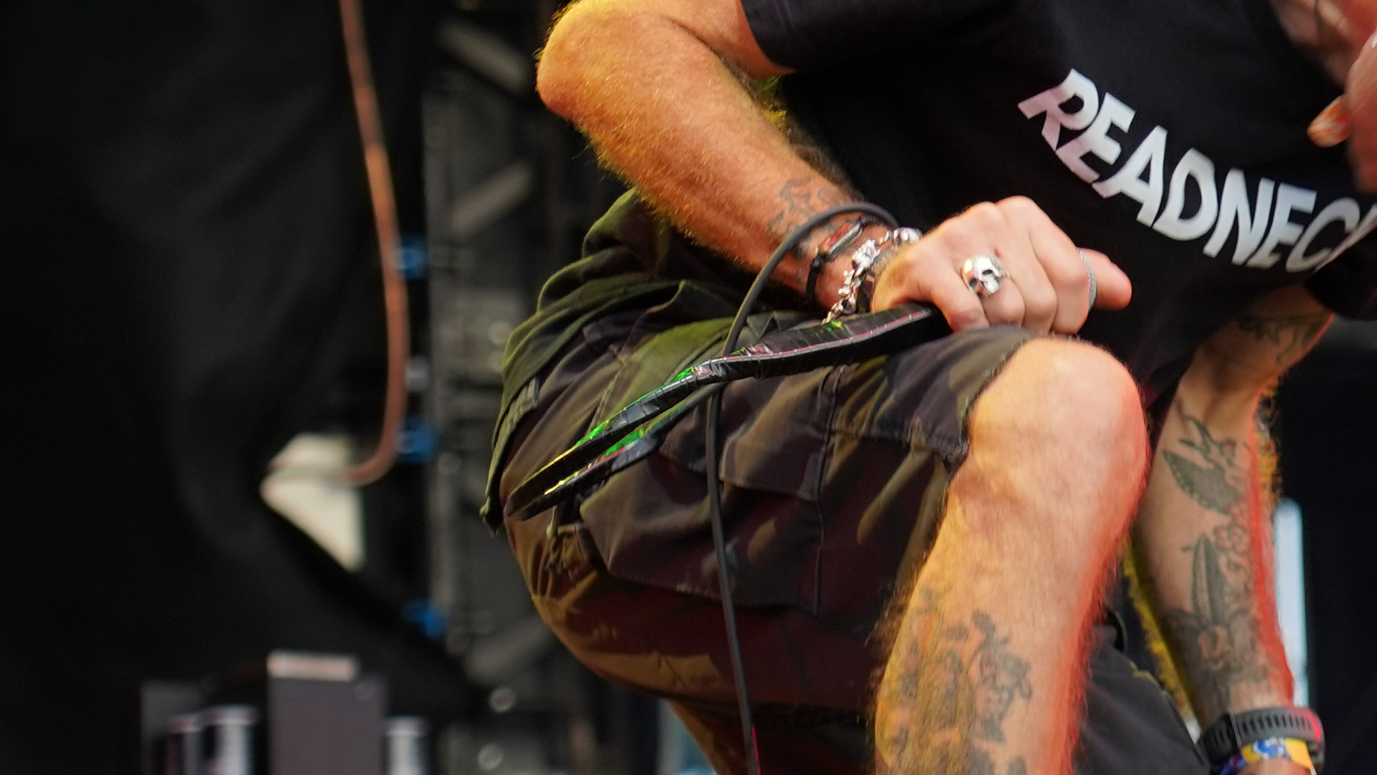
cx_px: 1345
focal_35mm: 253
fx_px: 9238
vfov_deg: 4.8
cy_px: 320
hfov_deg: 8.5
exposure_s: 1/125
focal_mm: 75
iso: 250
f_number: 4
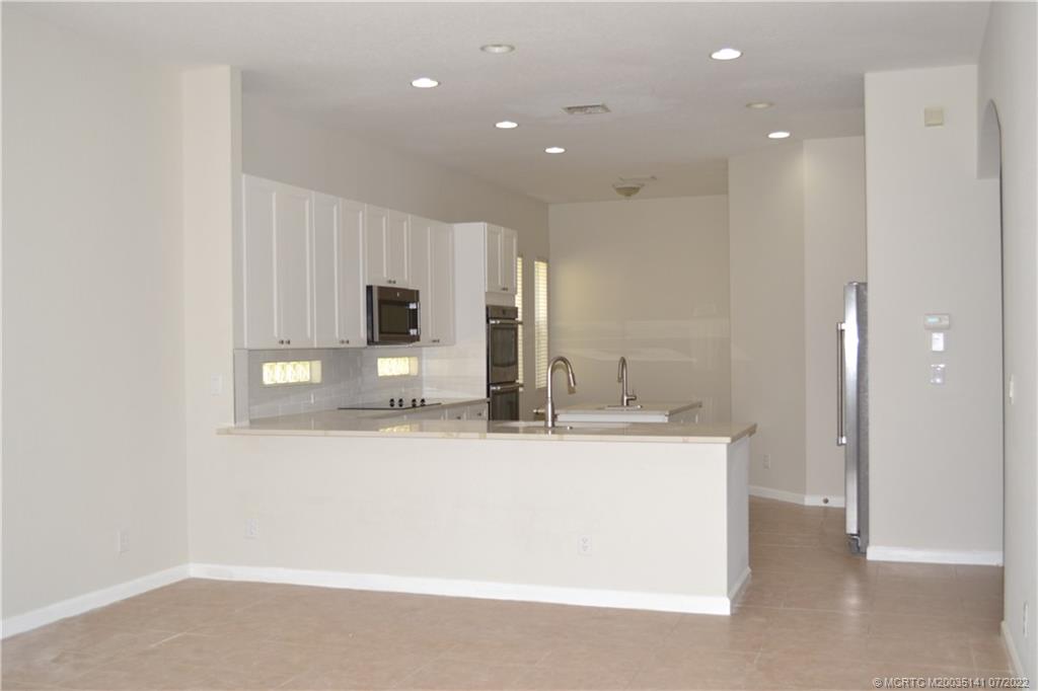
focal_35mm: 36
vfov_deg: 36.8
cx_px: 519
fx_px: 1038
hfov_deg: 53.1
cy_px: 346
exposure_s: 1/200
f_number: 4.5
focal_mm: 24
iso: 400
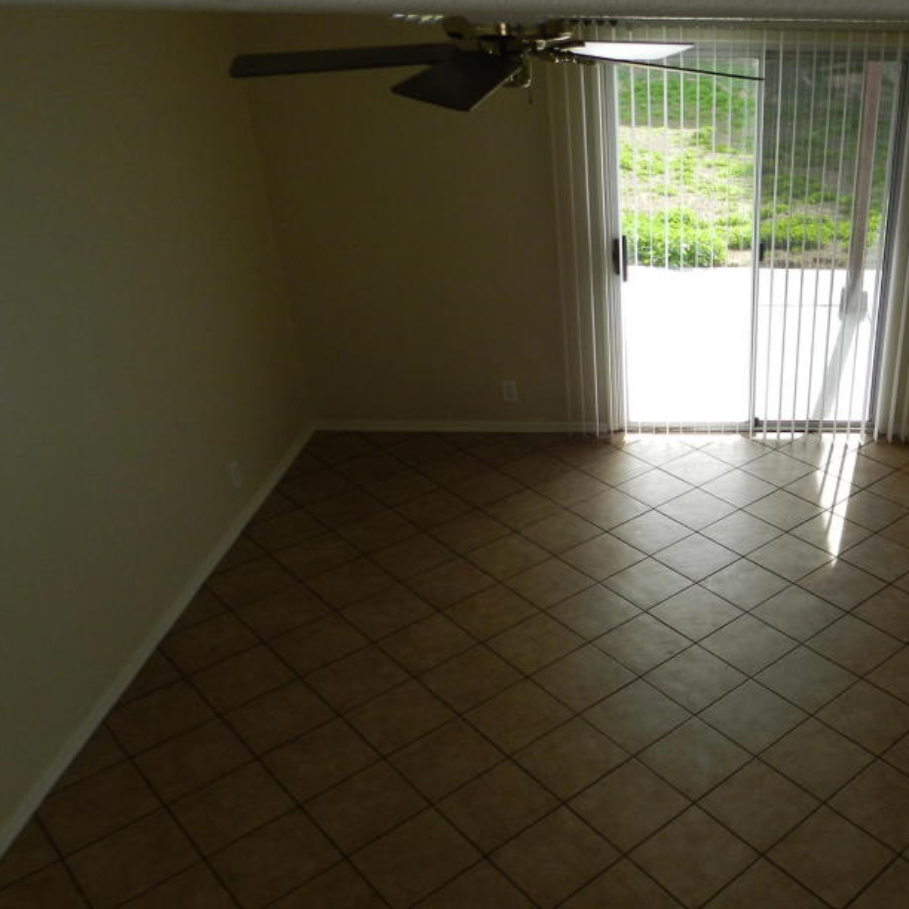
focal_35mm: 34
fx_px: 1010
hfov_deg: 45.9
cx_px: 729
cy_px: 505
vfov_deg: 48.4
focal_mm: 4
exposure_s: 1/200
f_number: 3.4
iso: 160
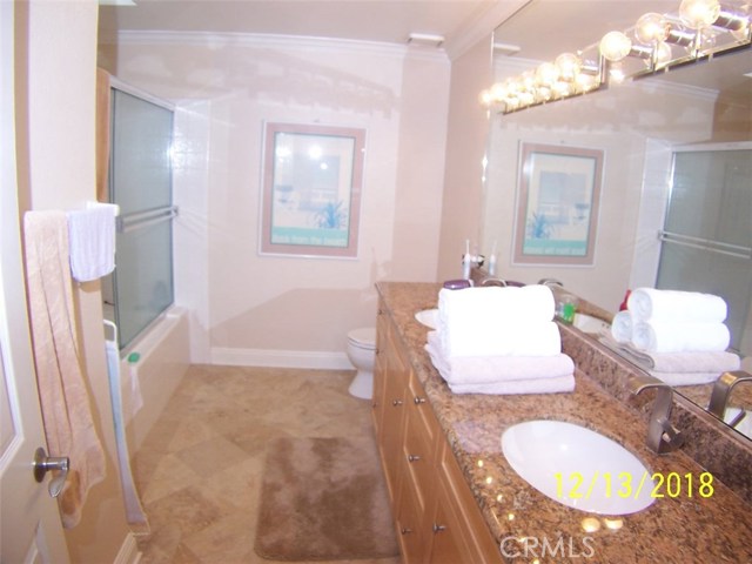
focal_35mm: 33
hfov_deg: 55.4
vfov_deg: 42.9
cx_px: 376
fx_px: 717
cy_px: 282
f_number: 2.8
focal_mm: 5.5
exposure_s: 1/60
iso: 80
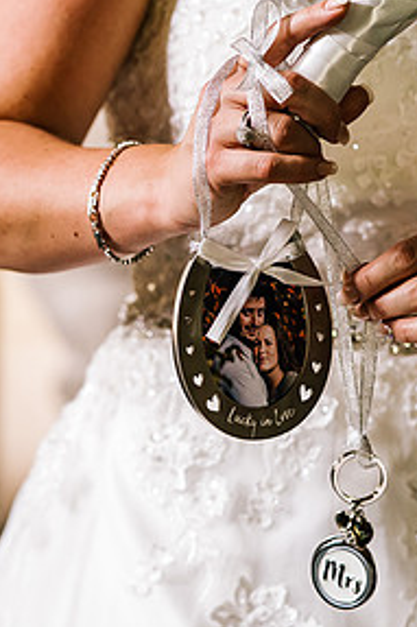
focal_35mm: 172
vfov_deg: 12.0
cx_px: 157
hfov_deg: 8.0
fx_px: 2992
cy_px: 364
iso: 2000
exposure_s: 1/250
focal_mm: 85
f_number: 2.8
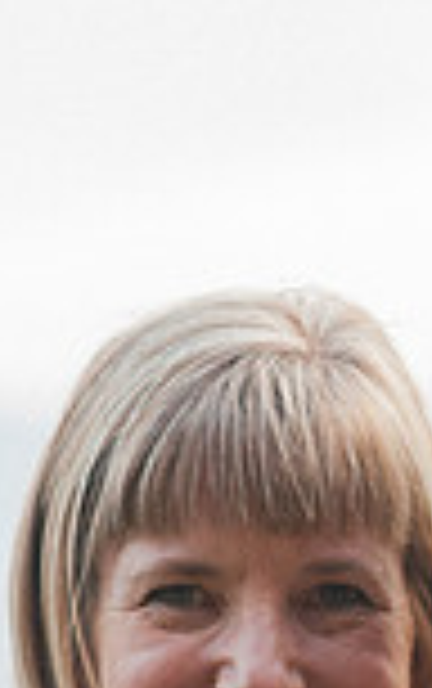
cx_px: 464
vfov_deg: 6.4
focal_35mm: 328
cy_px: 845
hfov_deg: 4.0
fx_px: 6161
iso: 2000
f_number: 2.5
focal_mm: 85
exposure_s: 1/640
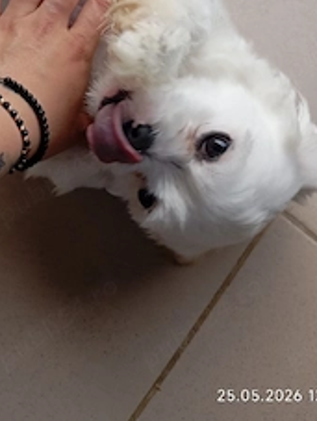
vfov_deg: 36.8
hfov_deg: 29.5
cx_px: 95
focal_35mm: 49
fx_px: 597
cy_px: 56
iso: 100
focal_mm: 4.27
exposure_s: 1/123
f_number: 1.8
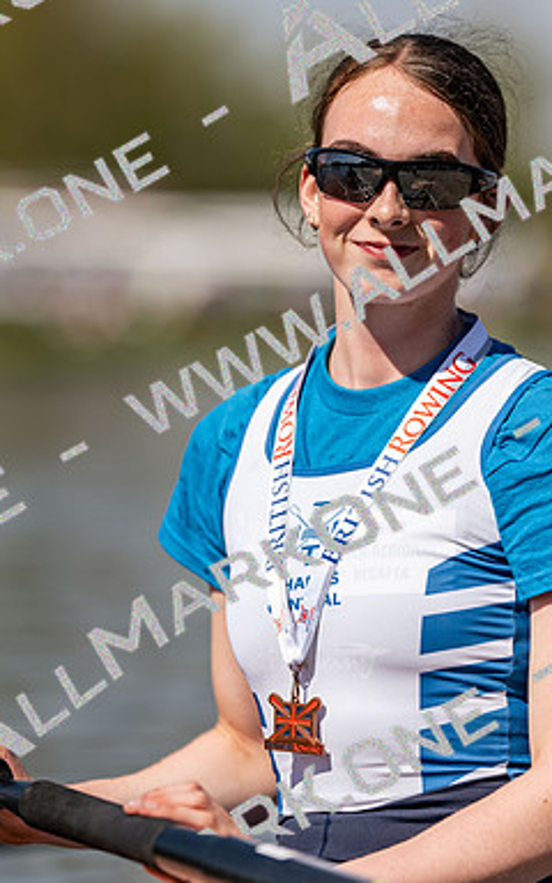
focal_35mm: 208
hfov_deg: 6.3
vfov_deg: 10.1
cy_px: 440
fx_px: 5007
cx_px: 409
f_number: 1.8
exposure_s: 1/6400
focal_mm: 135
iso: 64
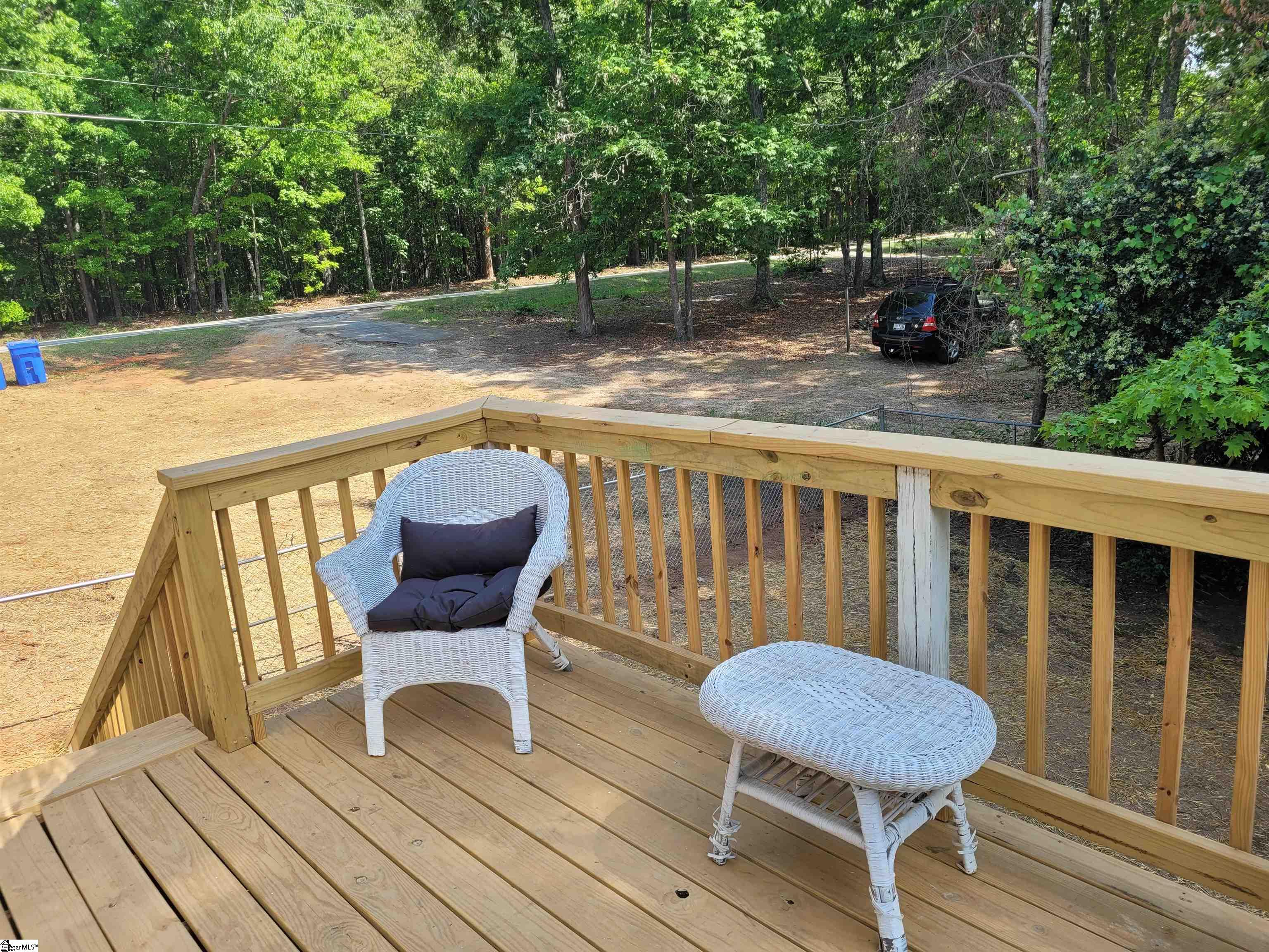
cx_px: 634
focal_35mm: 26
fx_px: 953
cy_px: 476
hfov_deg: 67.3
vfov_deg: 53.1
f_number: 1.8
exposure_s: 1/734
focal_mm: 5.4
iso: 40
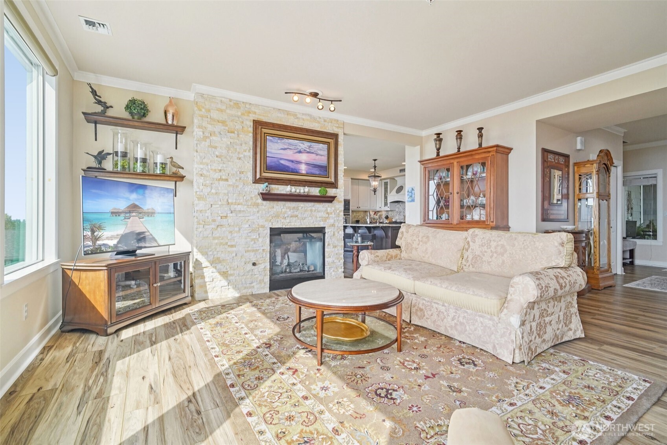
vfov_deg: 73.7
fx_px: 296
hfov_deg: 96.7
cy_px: 222
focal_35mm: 16
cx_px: 334
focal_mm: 16
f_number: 8
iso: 1600
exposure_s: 1/320
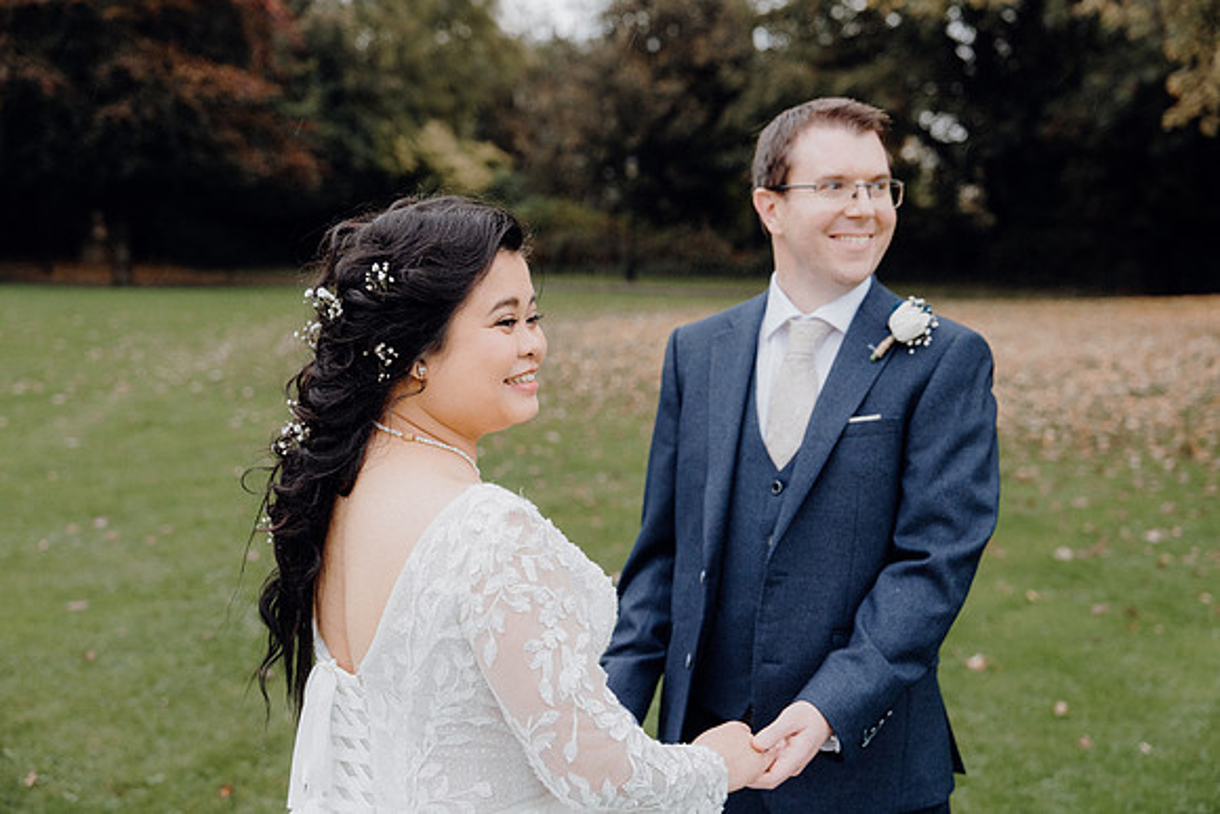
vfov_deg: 29.9
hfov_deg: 43.6
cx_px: 610
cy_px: 407
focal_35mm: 45
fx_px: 1525
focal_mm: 45
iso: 1000
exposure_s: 1/160
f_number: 3.5
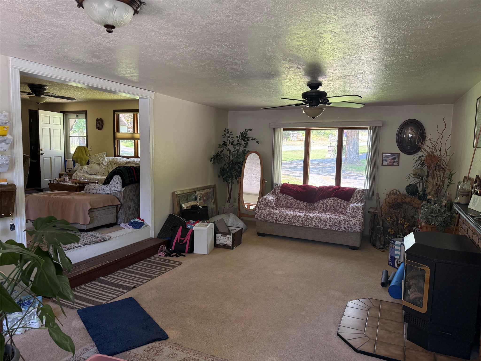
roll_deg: -1.0
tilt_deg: -5.0
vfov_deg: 56.8
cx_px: 240
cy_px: 180
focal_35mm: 24
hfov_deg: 71.6
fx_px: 333
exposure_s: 1/122
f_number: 1.78
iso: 200
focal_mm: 6.76
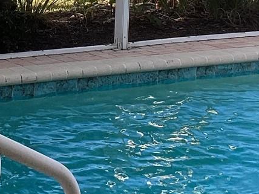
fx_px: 868
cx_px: -14
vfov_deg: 12.2
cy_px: -92
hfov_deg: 16.5
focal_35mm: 116
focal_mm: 3.3
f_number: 2.4
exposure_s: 1/258
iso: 25
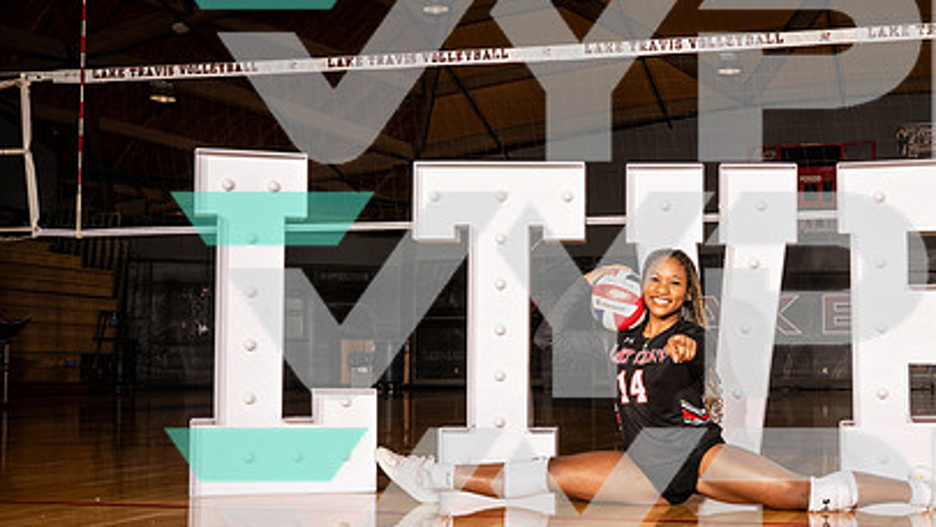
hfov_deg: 39.1
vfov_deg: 23.1
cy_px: 296
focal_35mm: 52
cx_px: 666
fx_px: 1291
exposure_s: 1/250
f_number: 11
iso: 200
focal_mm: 34.7
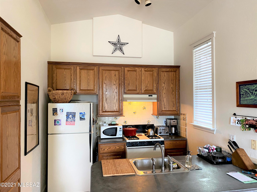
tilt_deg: +0.8
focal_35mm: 26
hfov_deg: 67.3
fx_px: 193
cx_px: 128
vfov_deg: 53.1
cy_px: 96
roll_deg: +0.1
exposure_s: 1/60
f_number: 1.8
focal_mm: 4.25
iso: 250
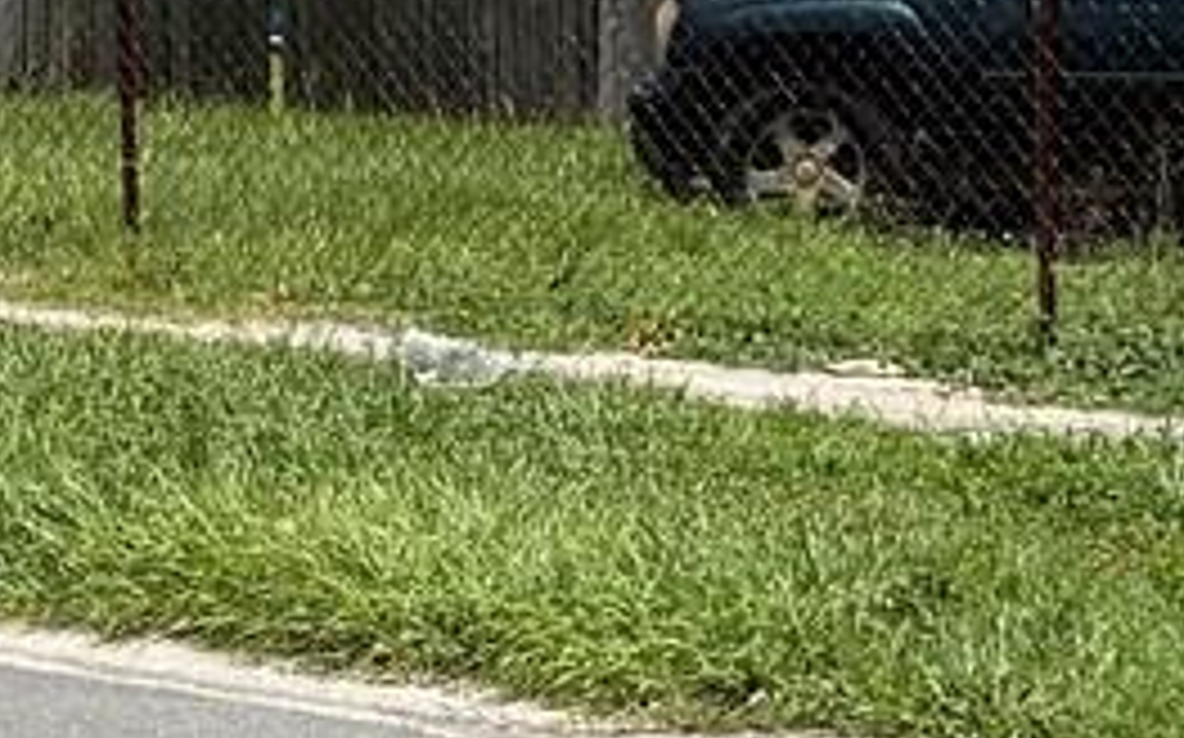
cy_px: 108
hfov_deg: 13.2
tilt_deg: -2.8
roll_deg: -1.9
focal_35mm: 155
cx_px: -239
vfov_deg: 8.4
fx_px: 4998
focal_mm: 6.76
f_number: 1.78
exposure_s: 1/4405
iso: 80
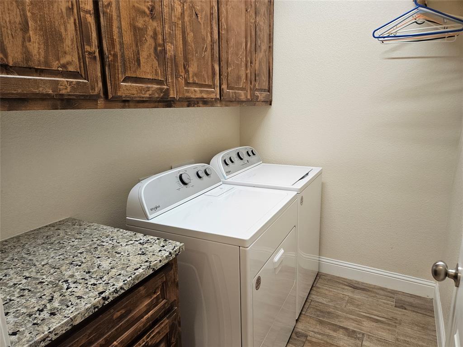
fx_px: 308
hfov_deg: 73.9
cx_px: 232
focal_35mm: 23
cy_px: 174
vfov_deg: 58.9
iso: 200
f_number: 1.8
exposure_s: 1/120
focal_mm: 5.4
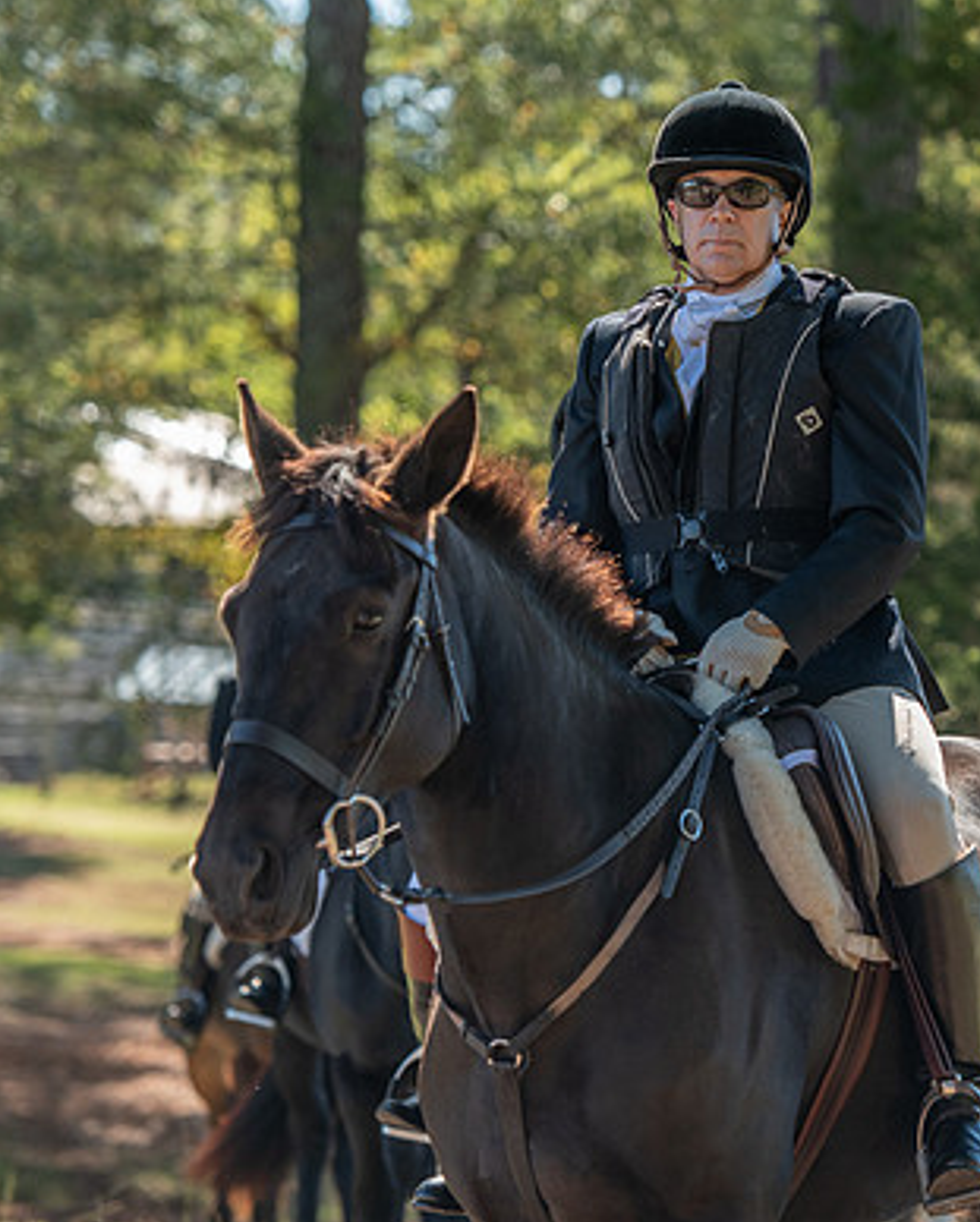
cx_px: 740
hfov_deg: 7.3
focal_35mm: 212
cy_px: 573
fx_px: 7677
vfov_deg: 9.1
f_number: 4
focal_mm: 125
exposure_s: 1/320
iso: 280
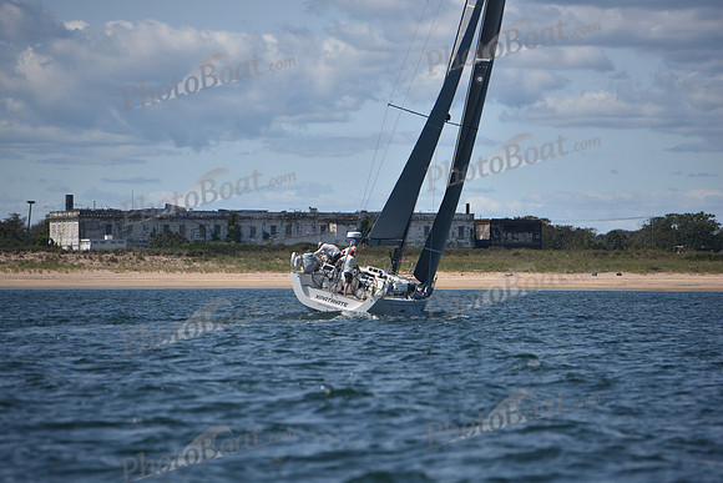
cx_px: 362
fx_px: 4017
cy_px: 242
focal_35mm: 200
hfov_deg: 10.3
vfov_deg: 6.9
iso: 250
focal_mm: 200
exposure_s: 1/3200
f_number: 3.5
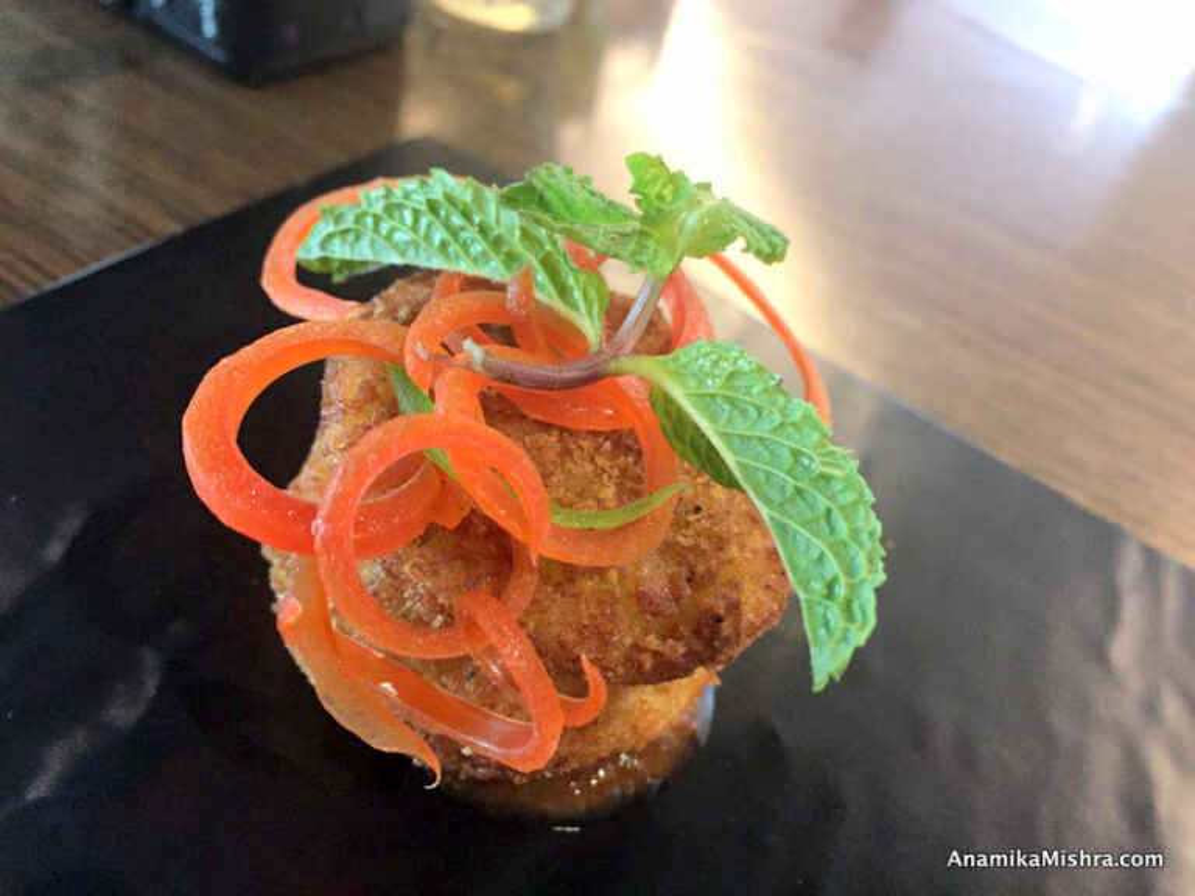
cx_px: 598
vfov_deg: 48.2
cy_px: 448
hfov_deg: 61.7
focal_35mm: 29
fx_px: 1001
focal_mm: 4.15
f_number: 2.2
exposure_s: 1/17
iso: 320
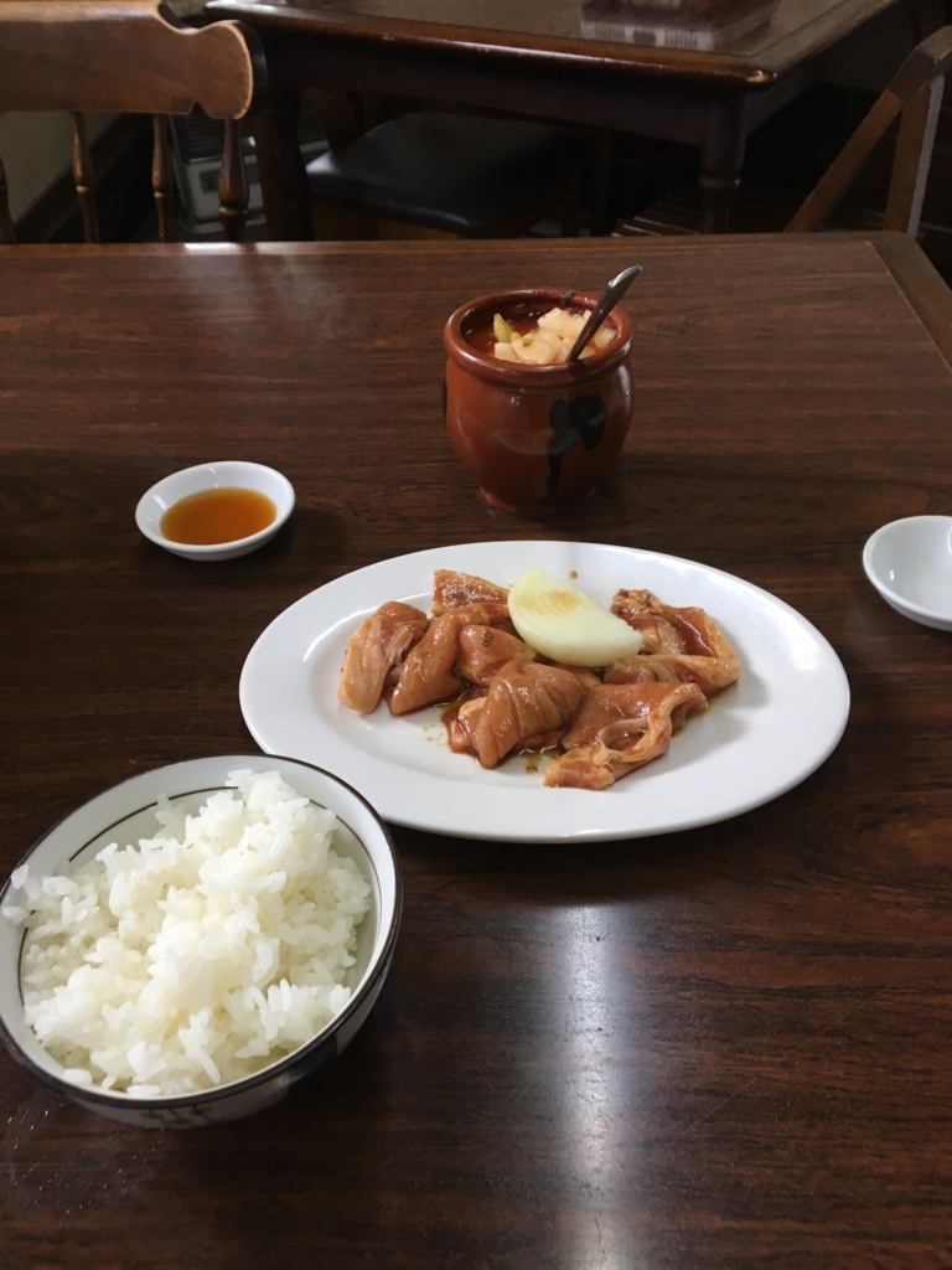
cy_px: 635
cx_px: 476
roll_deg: +1.3
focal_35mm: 29
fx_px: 1063
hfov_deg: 48.2
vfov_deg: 61.7
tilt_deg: -42.0
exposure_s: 1/30
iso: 50
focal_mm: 4.15
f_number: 2.2
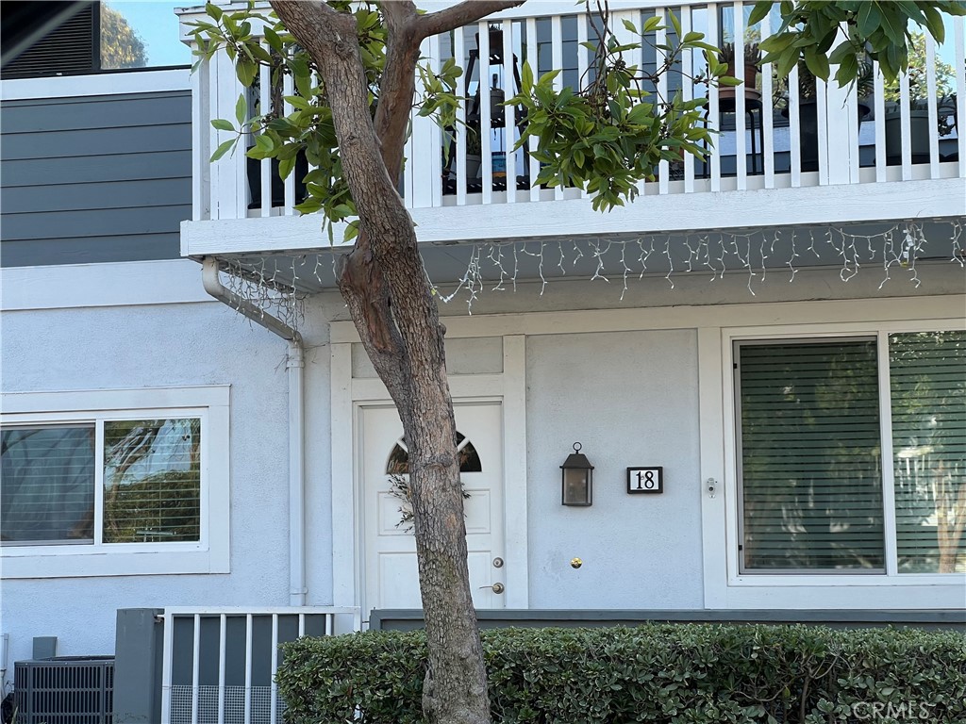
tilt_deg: +7.2
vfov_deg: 19.1
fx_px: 2149
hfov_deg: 25.3
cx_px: 483
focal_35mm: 77
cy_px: 362
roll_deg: +1.4
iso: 32
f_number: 2.8
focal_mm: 9
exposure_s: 1/118
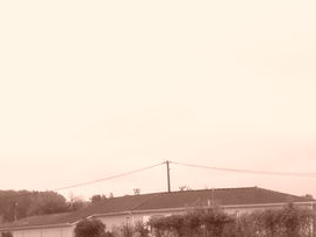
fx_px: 940
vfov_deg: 13.0
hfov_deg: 19.1
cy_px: 429
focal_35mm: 103
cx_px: 165
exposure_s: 1/100
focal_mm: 5
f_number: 3.1
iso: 100
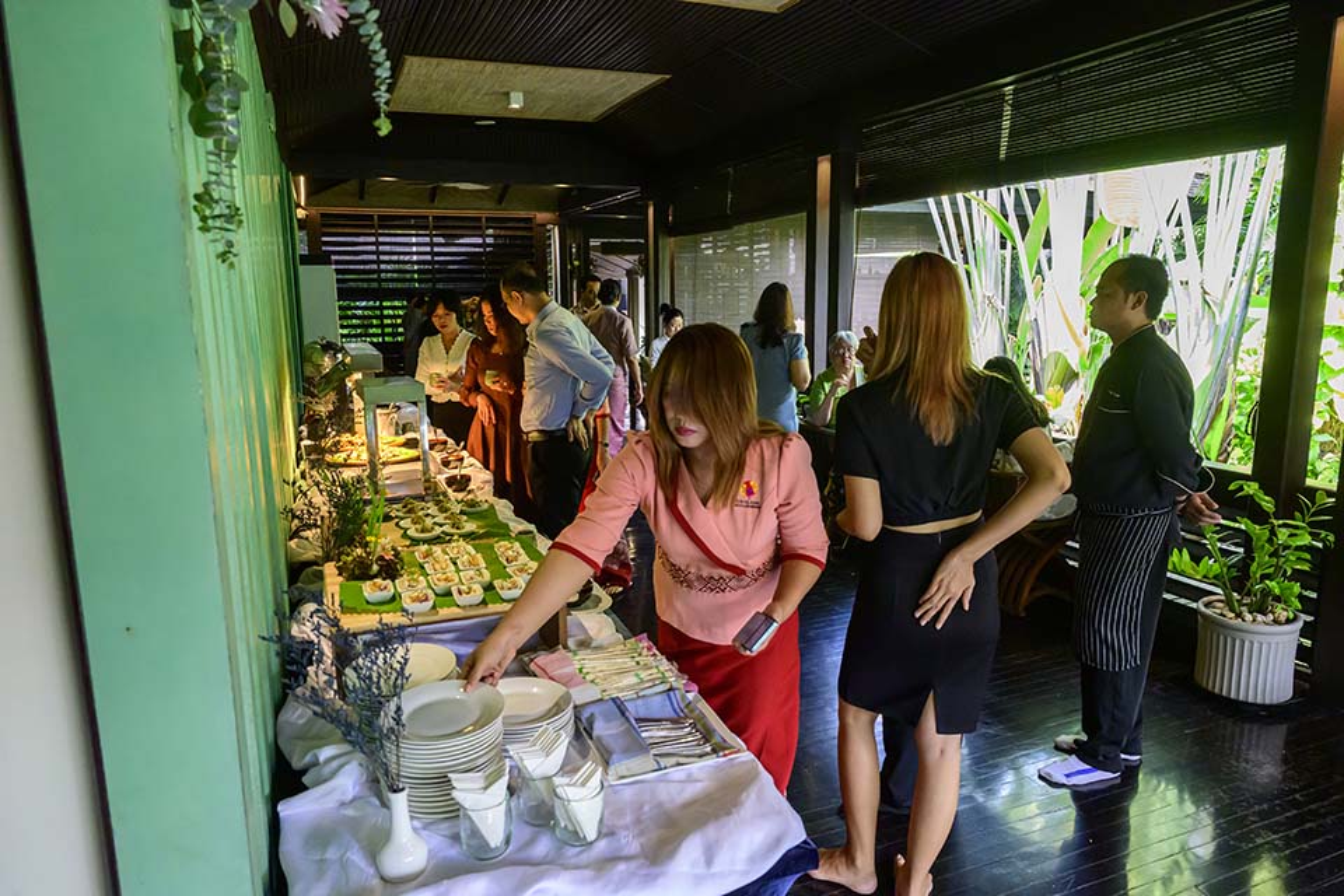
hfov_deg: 73.7
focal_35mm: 24
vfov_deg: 53.1
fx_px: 896
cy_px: 448
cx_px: 672
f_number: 6.3
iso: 9000
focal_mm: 24
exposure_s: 1/200
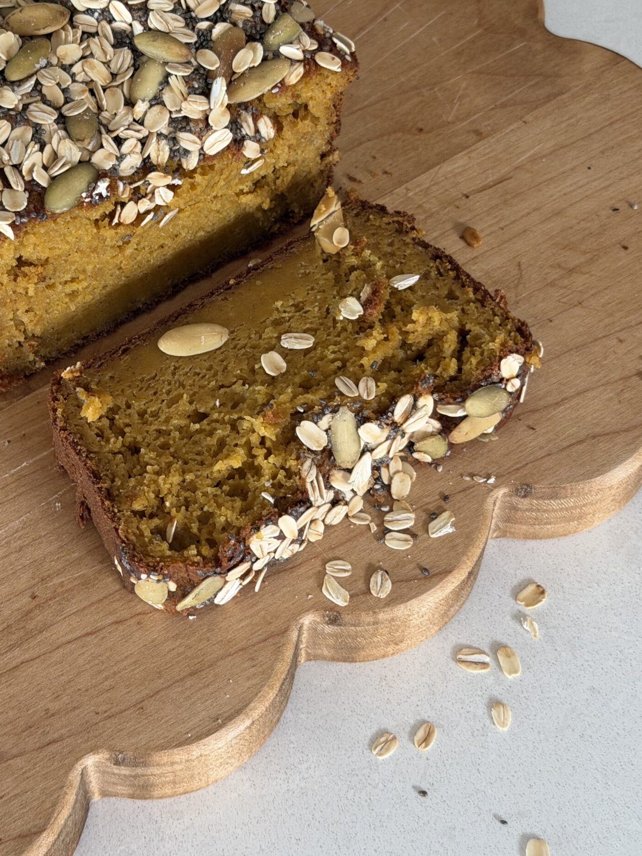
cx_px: 234
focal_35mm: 66
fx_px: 1632
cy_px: 348
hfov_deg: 22.2
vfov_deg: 29.3
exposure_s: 1/60
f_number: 1.78
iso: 100
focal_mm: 6.76
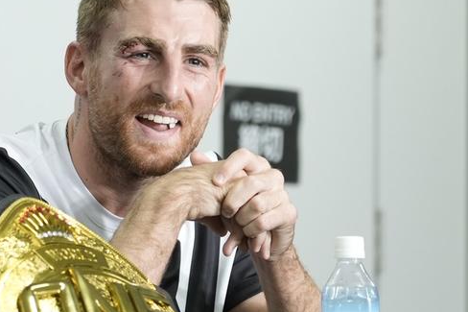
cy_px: 144
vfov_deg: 4.3
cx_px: 139
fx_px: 4184
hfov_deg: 6.4
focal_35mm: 322
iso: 1250
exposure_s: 1/100
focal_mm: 105
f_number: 4
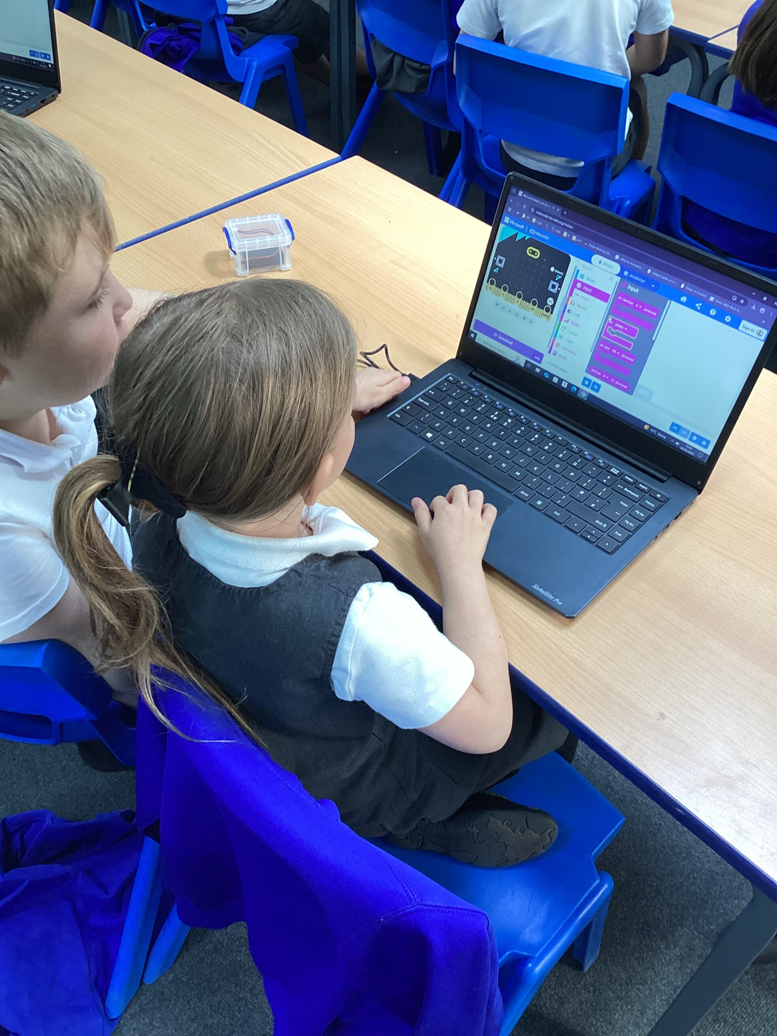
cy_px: 518
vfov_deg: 58.4
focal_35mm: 31
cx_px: 388
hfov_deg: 45.4
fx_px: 928
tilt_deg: -46.5
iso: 80
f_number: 2.4
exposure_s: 1/50
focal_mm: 3.3
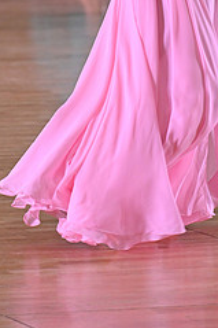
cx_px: 99
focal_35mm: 425
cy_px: -52
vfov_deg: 4.8
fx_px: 3866
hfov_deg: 3.2
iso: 2000
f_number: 4
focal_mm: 175
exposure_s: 1/320
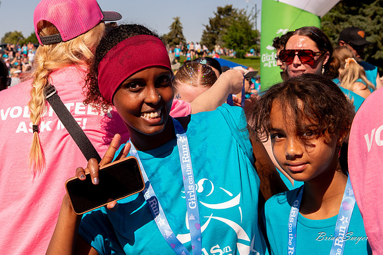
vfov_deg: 19.5
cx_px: 144
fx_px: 740
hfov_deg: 28.9
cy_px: 96
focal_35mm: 70
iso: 800
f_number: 11
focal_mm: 55
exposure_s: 1/1000
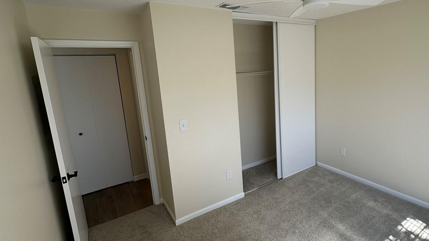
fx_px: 239
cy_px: 108
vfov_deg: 53.5
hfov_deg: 82.3
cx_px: 267
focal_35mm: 21
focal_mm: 2.22
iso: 40
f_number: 2.2
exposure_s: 1/137
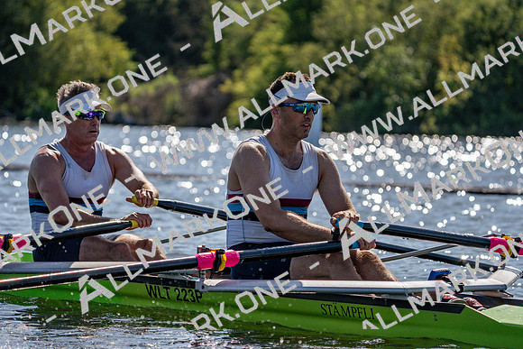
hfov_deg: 10.3
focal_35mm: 200
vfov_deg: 6.9
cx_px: 262
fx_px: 2906
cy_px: 174
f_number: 5.6
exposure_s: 1/2000
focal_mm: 200
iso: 200
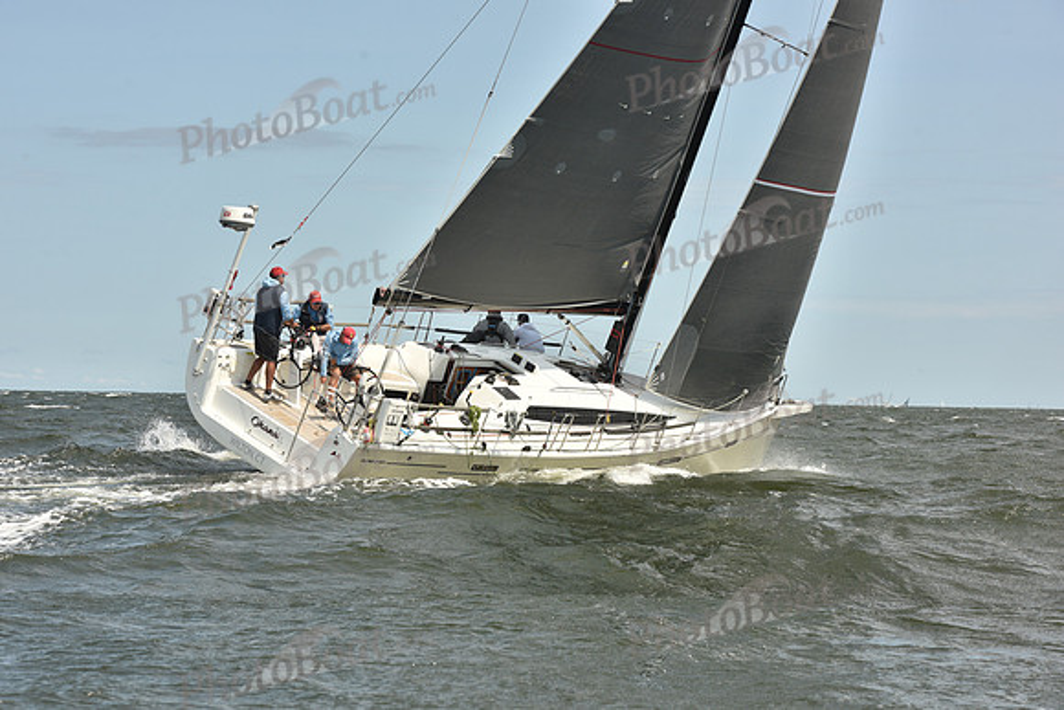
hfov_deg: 21.5
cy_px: 355
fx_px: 2808
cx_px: 532
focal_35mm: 95
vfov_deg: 14.4
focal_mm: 95
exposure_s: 1/800
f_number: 9
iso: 250
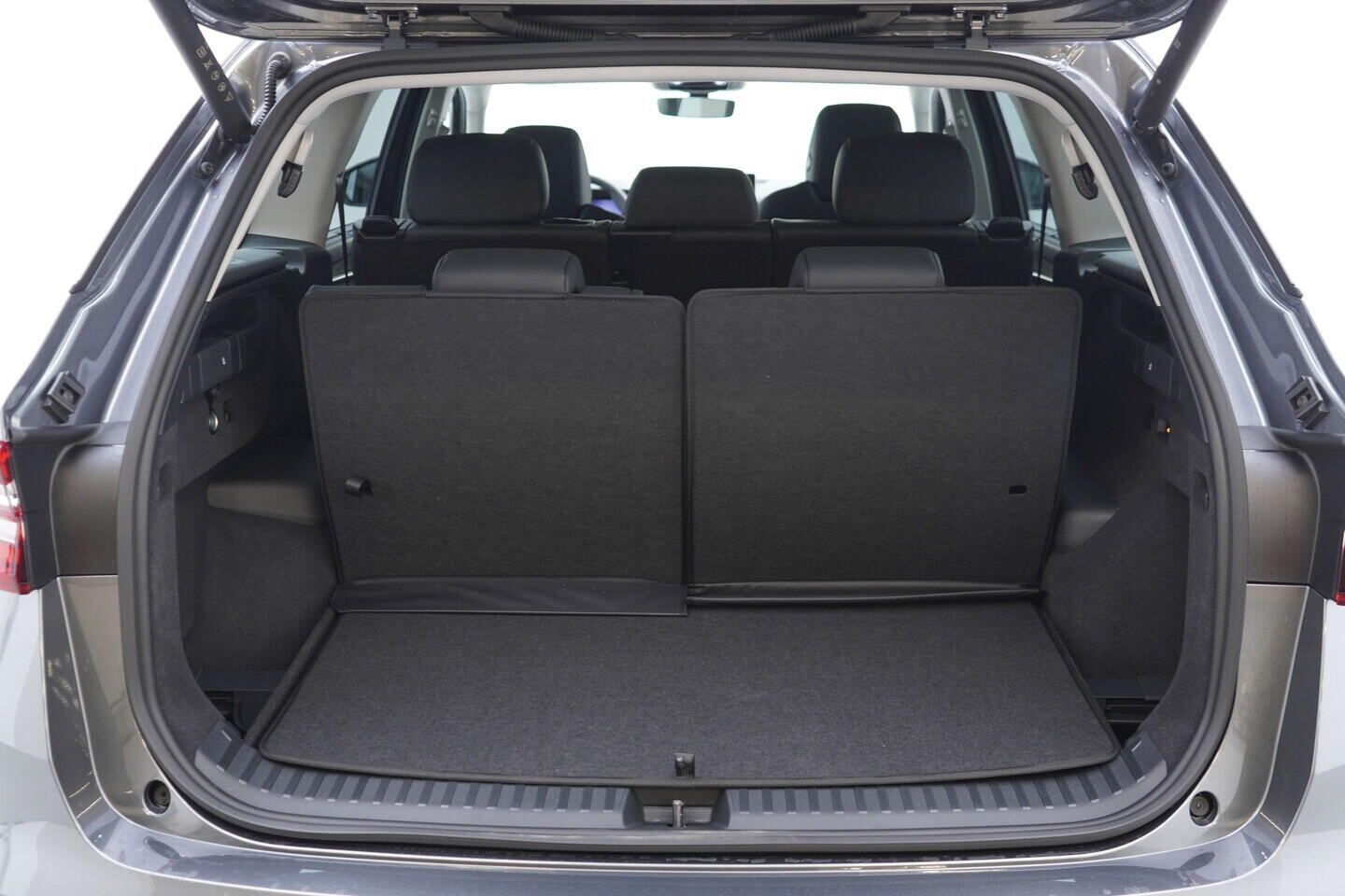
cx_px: 672
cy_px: 448
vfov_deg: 36.9
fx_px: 1345
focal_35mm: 36
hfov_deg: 53.1
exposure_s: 1/40
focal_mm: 24
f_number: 2.8
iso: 400
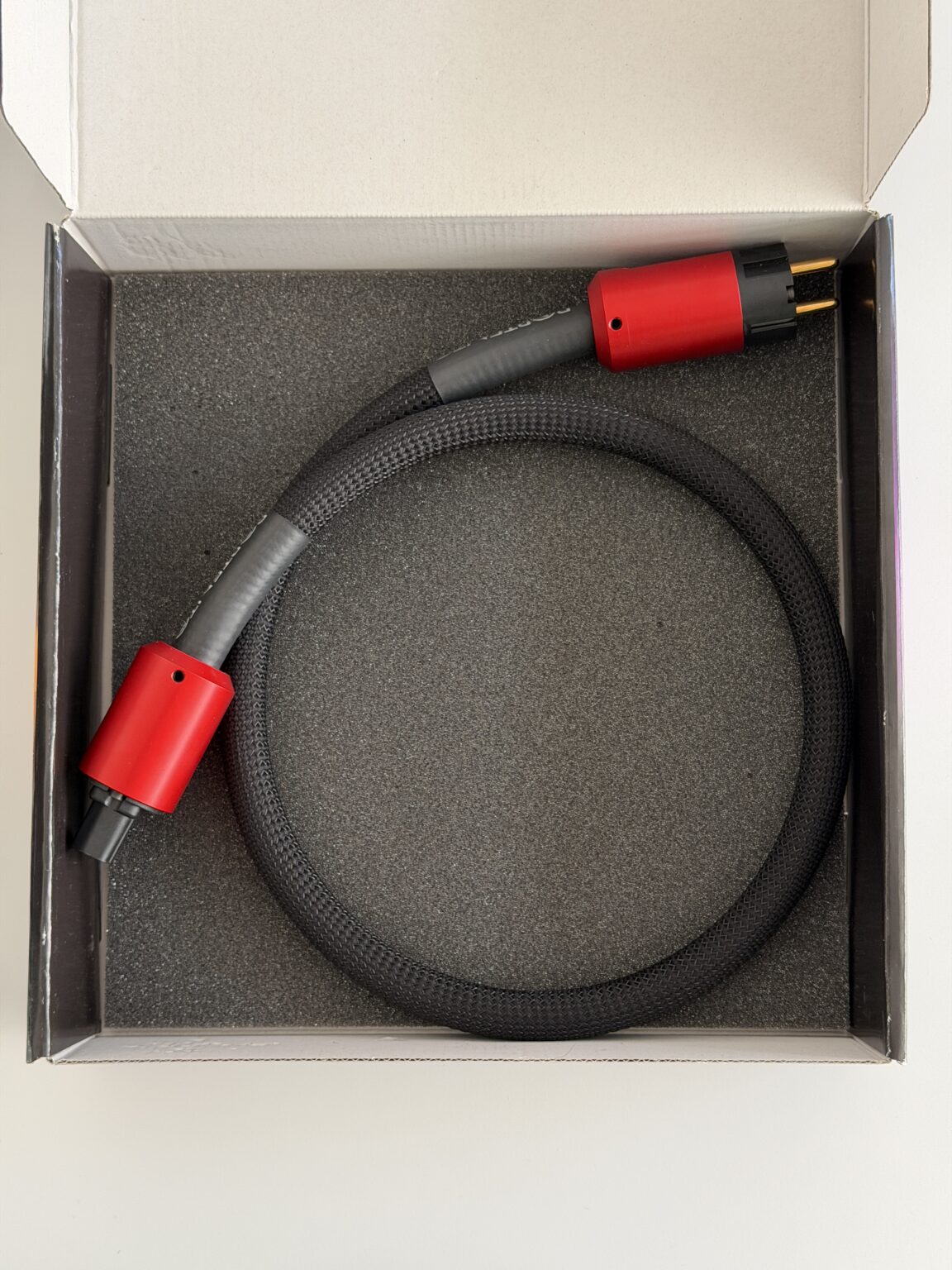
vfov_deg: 39.7
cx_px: 476
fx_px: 1760
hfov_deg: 30.3
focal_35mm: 48
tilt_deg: -85.1
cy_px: 635
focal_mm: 6.76
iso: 100
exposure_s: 1/60
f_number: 1.78
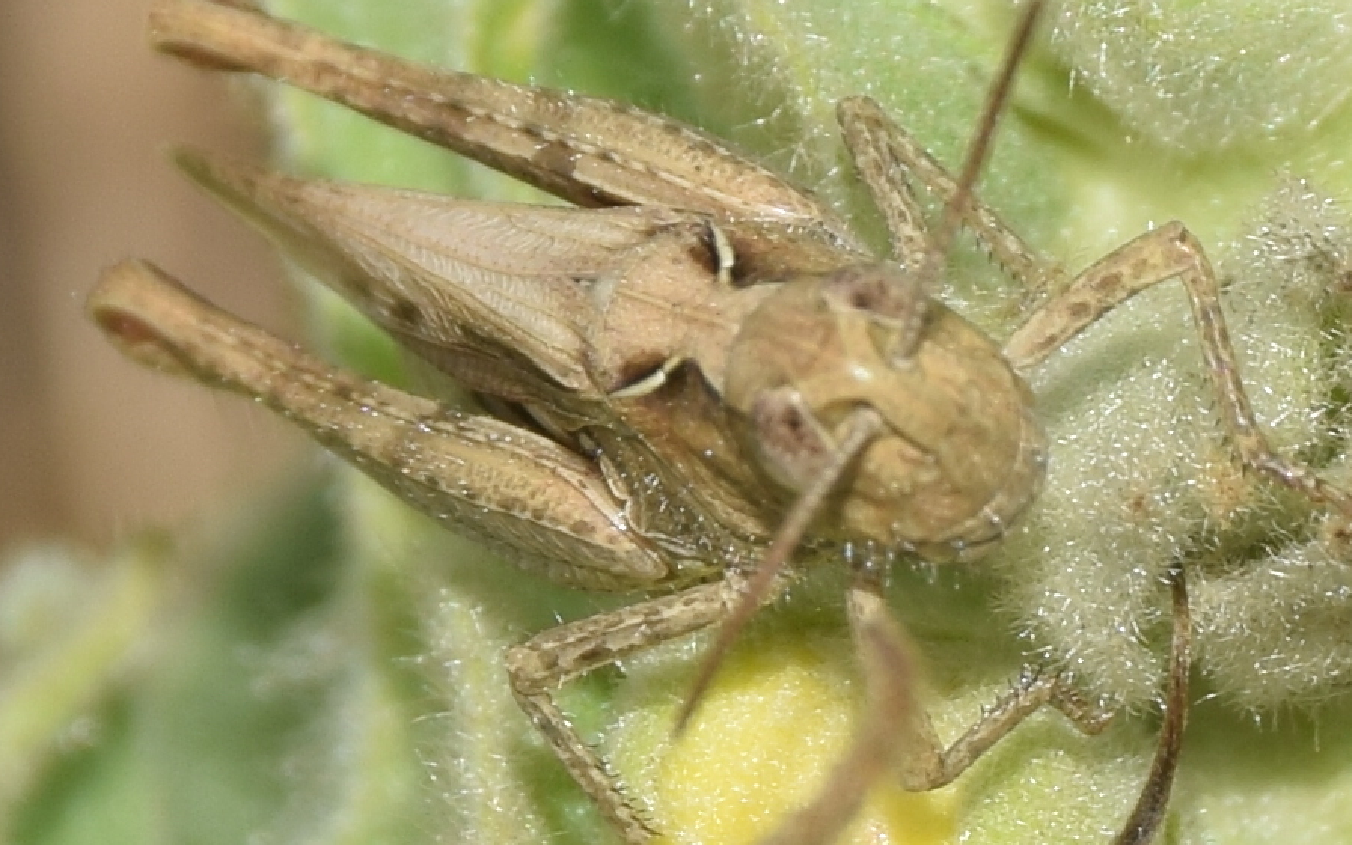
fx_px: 8439
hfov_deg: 9.2
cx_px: 704
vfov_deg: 5.7
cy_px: 365
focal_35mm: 229
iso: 100
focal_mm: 140
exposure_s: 1/160
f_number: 13
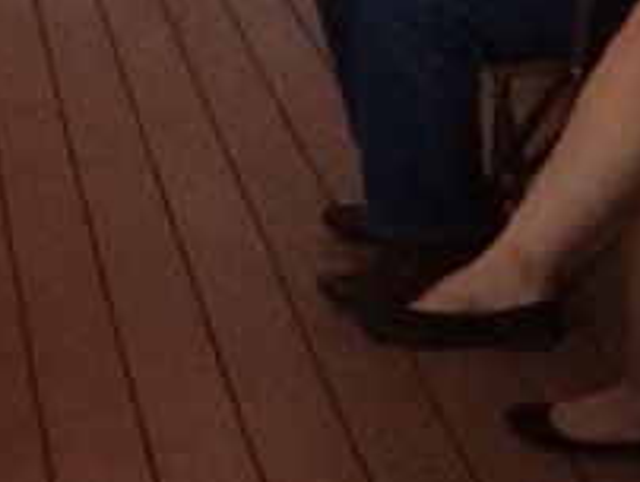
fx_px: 2721
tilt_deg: -13.9
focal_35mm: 147
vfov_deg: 10.0
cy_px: -29
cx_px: -545
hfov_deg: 12.2
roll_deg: +1.1
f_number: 2.2
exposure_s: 1/30
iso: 250
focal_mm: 4.15
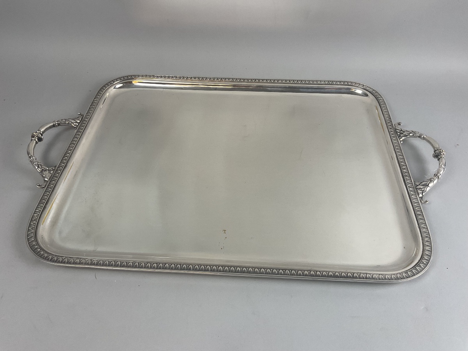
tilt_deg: -47.1
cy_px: 176
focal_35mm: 29
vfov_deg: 48.2
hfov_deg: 61.7
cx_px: 234
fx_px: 392
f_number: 1.8
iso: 40
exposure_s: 1/100
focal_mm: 3
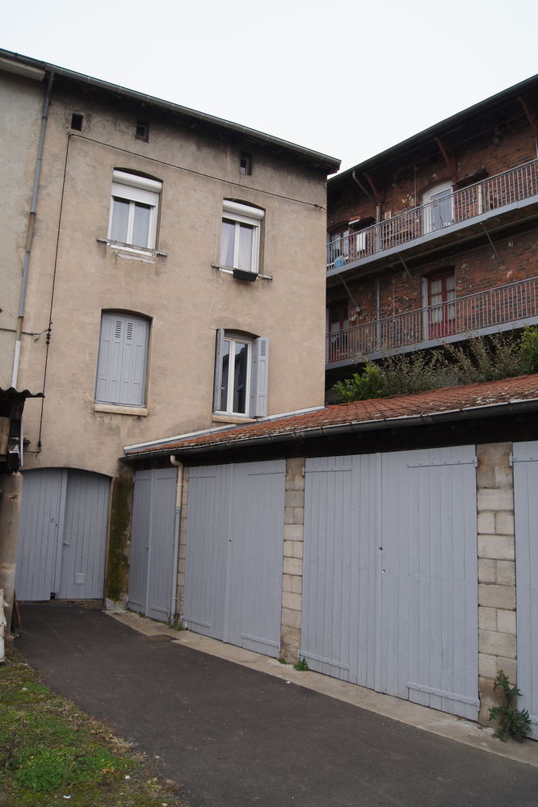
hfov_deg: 47.9
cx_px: 269
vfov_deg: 67.4
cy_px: 404
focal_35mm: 27
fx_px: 606
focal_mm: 18
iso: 100
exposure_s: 1/100
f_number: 10
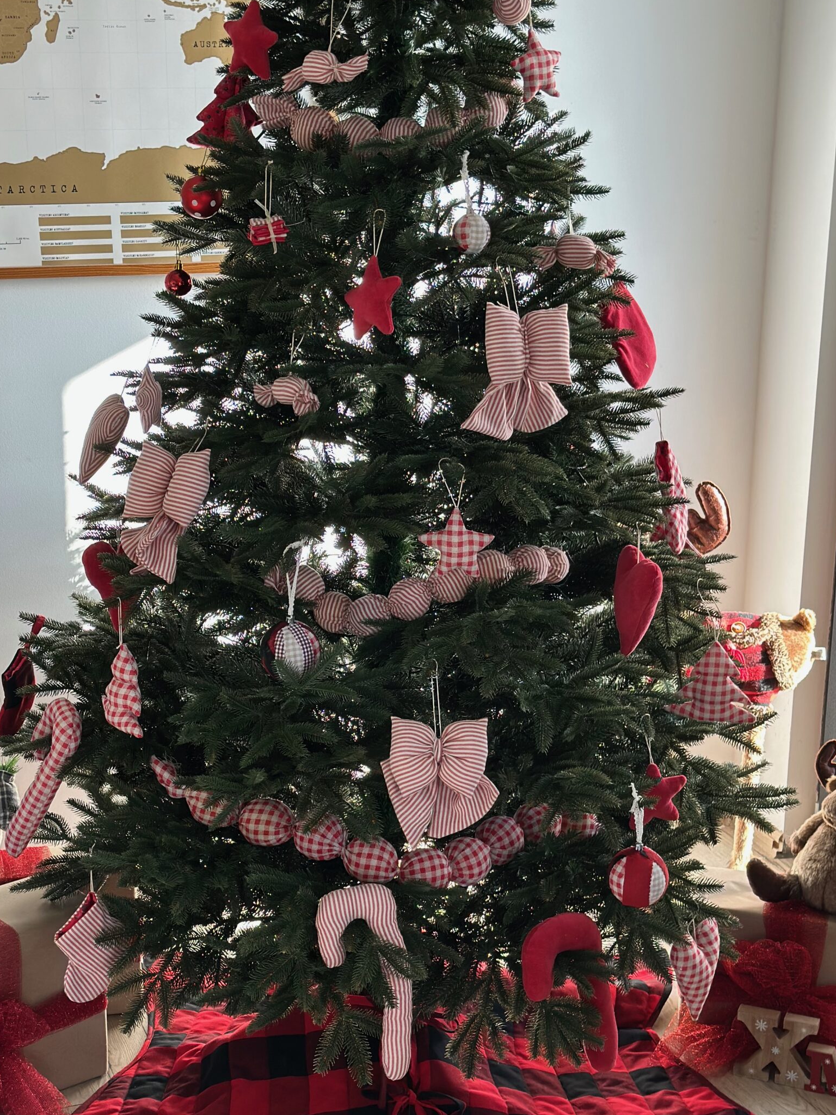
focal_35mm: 60
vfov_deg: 32.1
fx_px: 1932
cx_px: 370
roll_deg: -0.4
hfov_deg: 24.4
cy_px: 629
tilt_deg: -16.2
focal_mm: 6.86
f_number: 1.78
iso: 80
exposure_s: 1/154
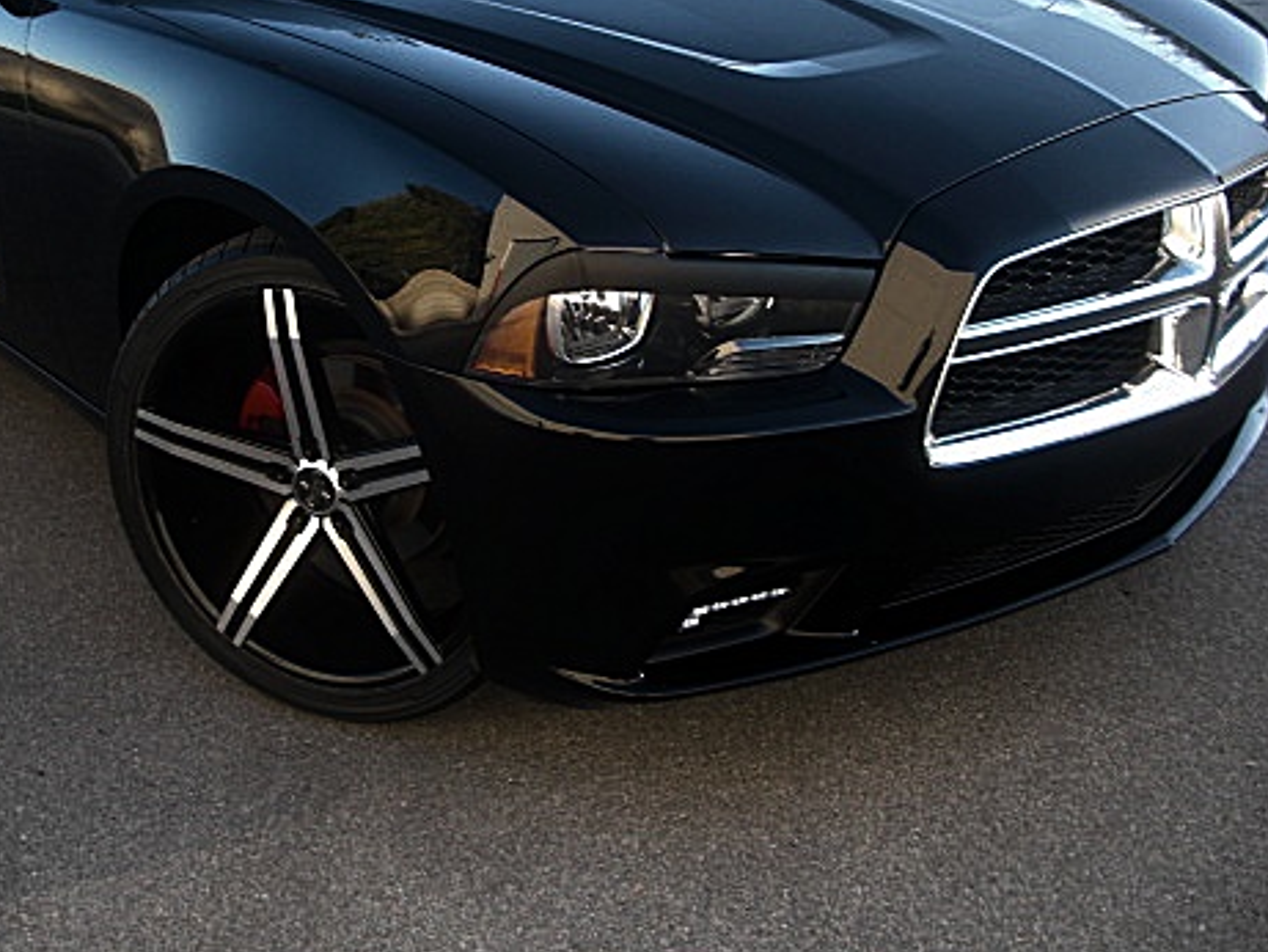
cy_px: 325
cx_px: 490
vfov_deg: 28.9
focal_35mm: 50
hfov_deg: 38.0
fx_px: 1832
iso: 50
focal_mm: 6.3
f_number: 2.8
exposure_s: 1/60
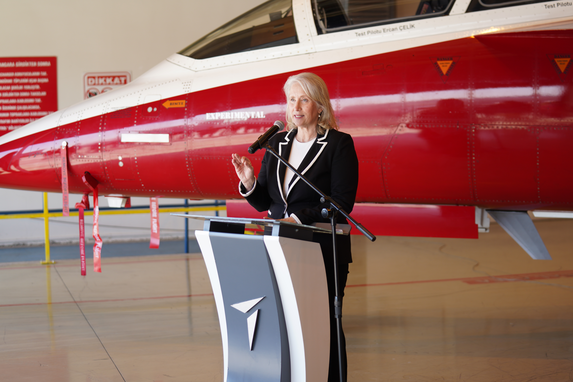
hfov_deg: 28.8
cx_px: 286
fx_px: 1114
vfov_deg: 19.5
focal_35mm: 70
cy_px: 191
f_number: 2.8
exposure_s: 1/250
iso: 160
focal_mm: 70
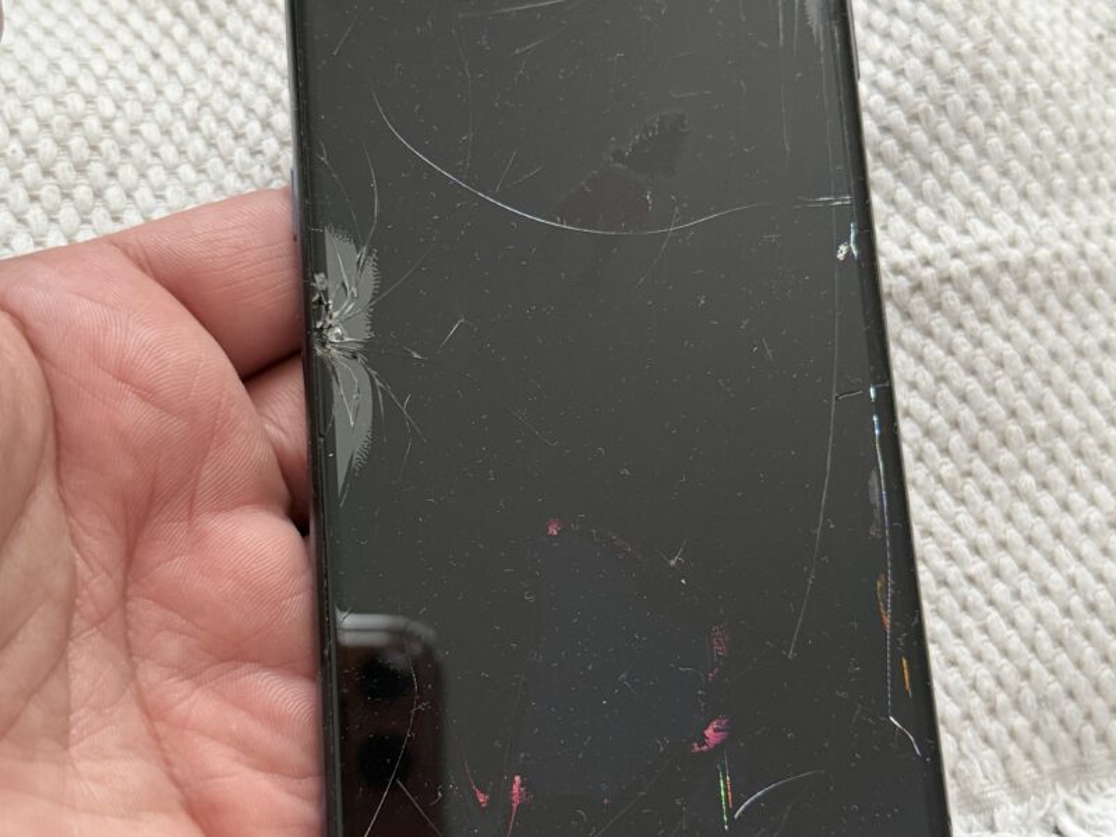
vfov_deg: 40.7
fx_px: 1128
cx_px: 558
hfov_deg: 52.6
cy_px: 418
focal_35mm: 35
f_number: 1.78
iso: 320
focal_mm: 6.76
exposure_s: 1/60
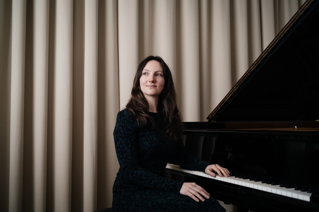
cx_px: 160
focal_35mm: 85
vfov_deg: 16.1
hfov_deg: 23.9
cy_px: 106
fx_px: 753
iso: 800
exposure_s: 1/50
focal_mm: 85
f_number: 2.8
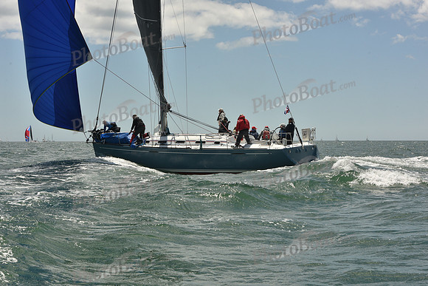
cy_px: 143
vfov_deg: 19.5
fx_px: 832
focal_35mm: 70
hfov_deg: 28.8
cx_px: 214
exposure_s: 1/800
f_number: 13
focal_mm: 70
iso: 320
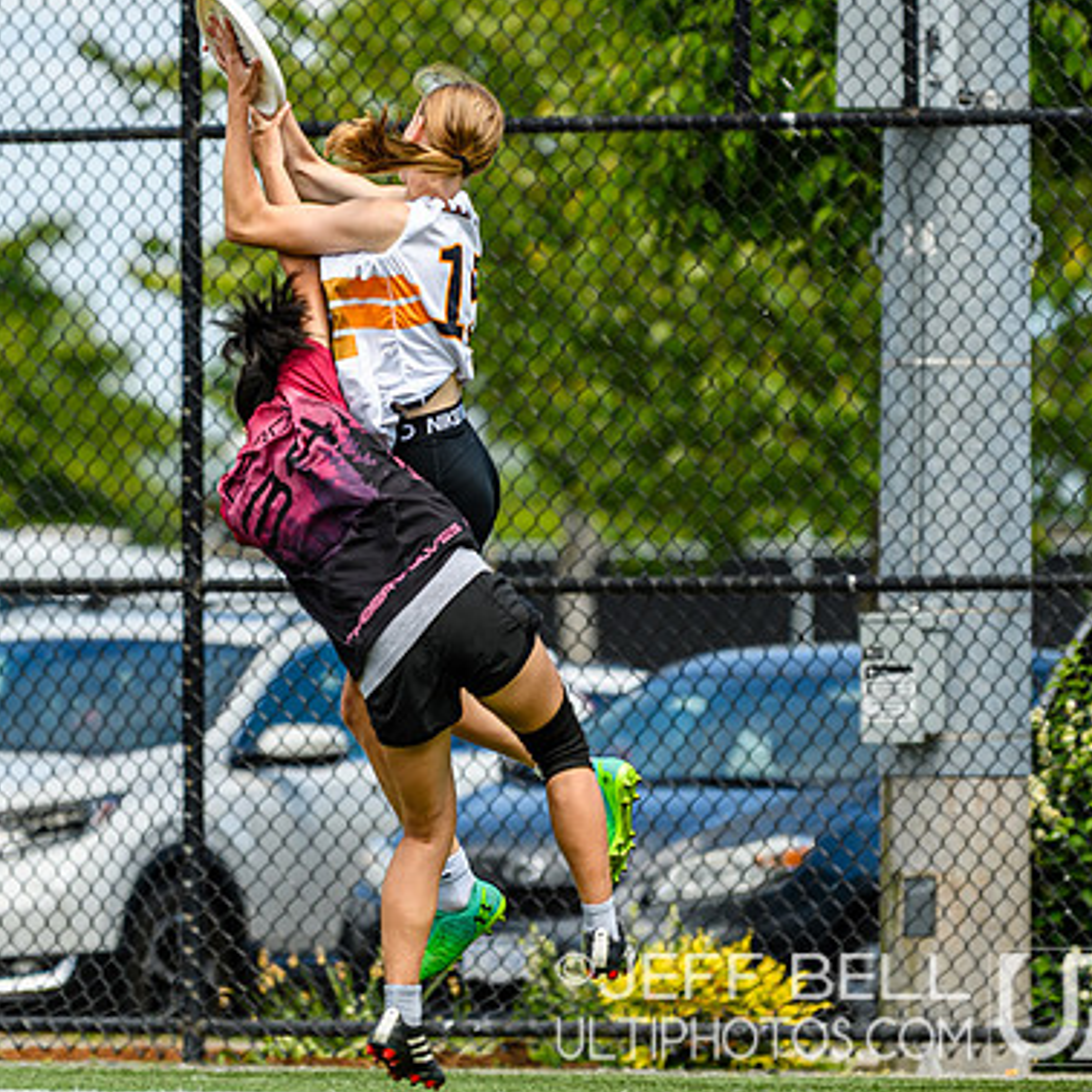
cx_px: 440
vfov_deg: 3.5
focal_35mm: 495
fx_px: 17667
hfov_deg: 3.5
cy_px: 415
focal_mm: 200
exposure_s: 1/1250
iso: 100
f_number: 3.2
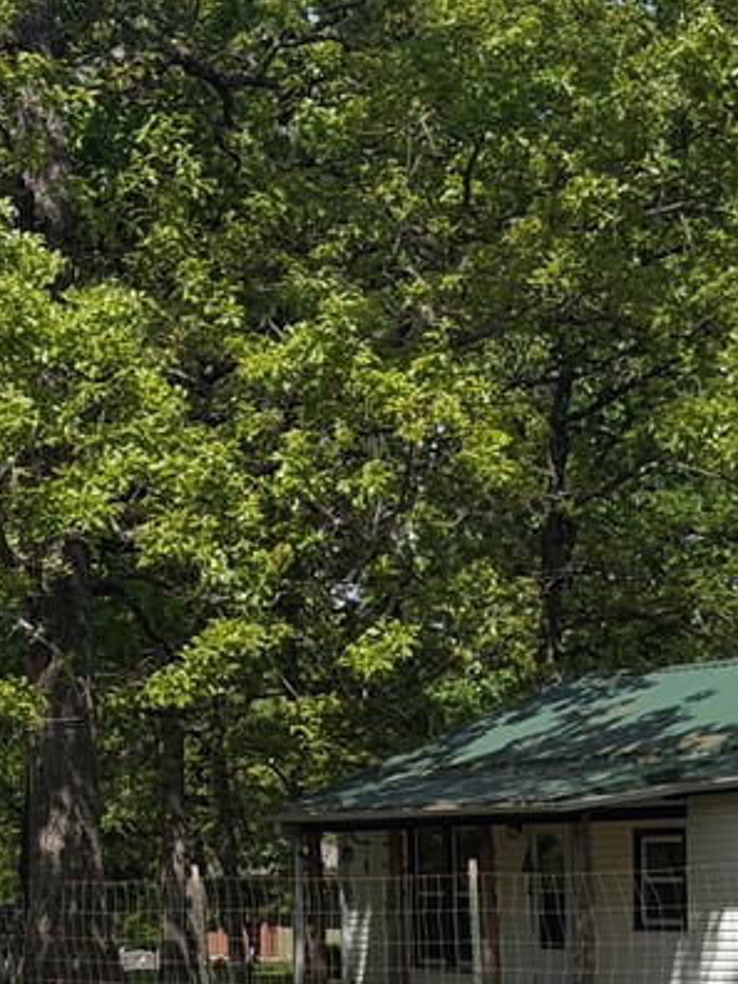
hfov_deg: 11.7
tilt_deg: -6.3
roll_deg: +1.1
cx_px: 860
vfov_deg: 15.2
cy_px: 1232
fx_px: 3525
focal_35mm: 124
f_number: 1.78
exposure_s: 1/6024
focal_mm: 6.76
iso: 80
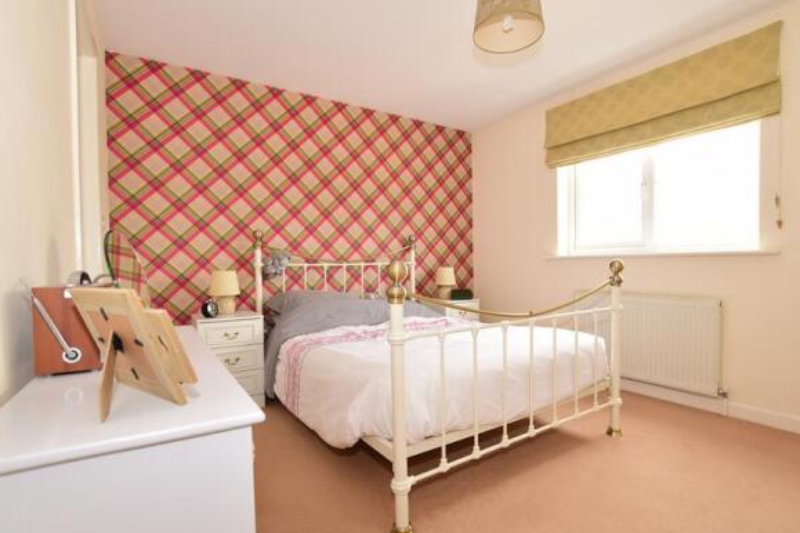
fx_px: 378
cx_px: 415
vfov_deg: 70.4
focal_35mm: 17
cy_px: 280
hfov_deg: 93.2
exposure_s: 1/80
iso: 400
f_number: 5.6
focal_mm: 10
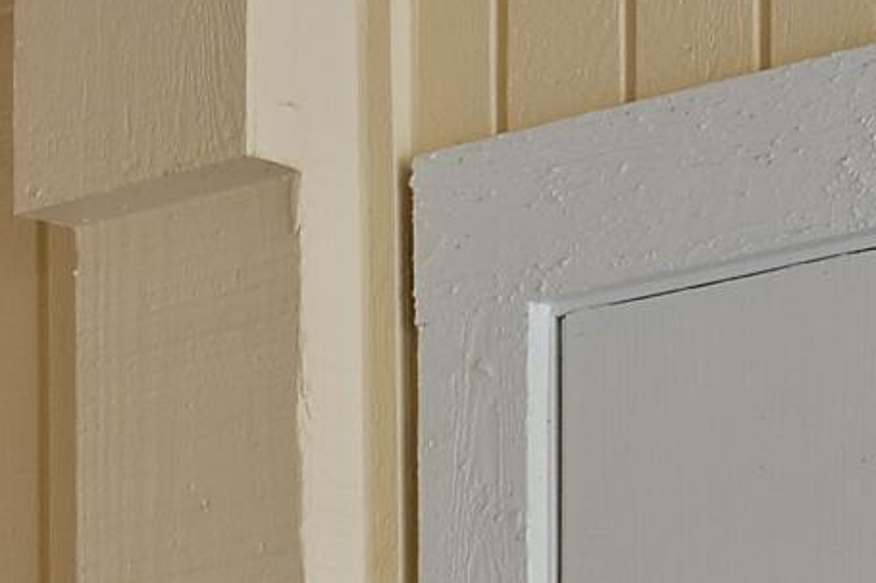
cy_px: 1451
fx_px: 4816
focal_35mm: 198
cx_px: -533
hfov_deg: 10.0
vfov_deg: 6.6
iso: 100
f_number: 5.6
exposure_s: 1/10
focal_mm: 20
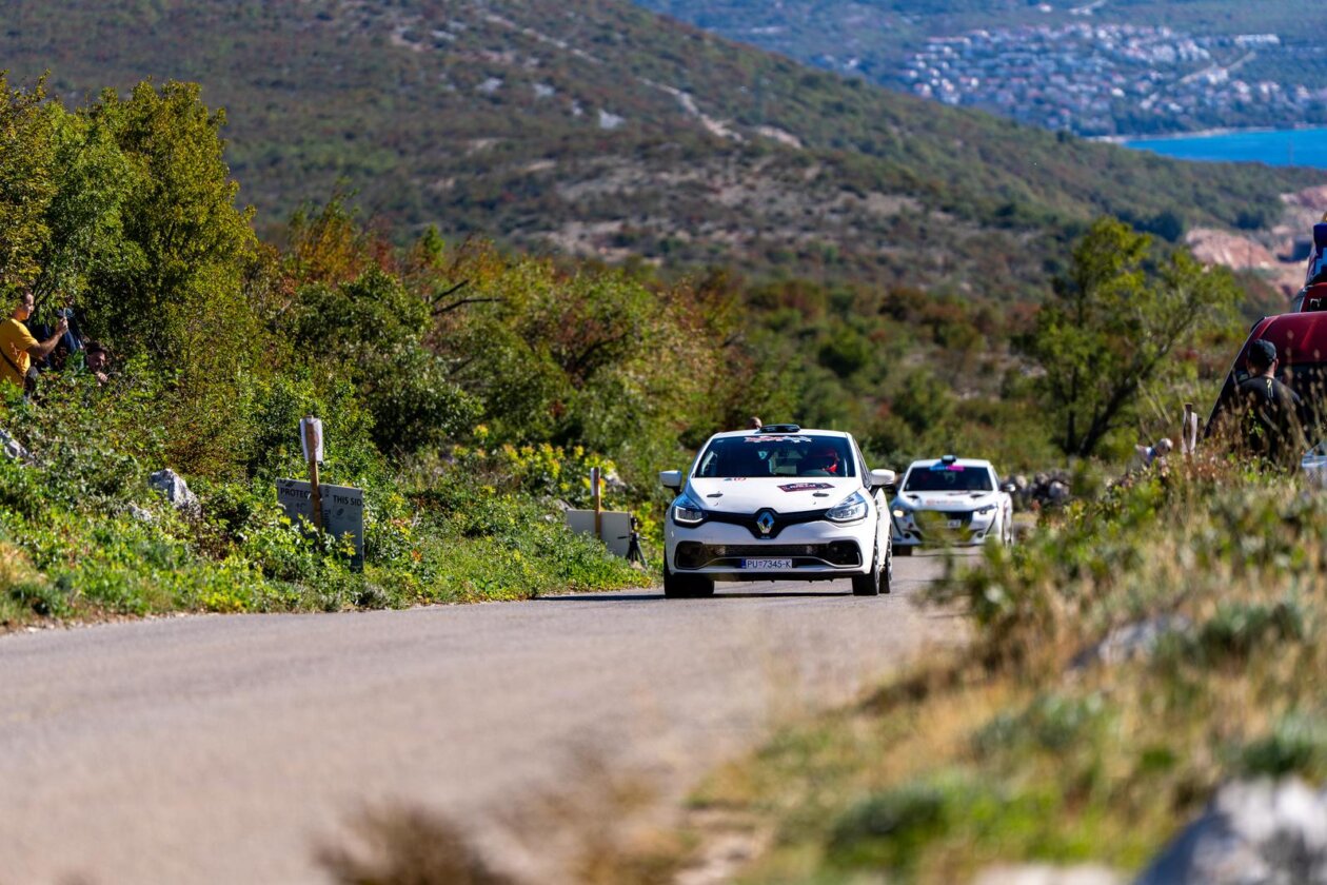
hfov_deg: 10.3
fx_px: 7372
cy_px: 442
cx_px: 664
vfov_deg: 6.9
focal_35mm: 200
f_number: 2.8
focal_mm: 200
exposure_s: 1/2500
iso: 125
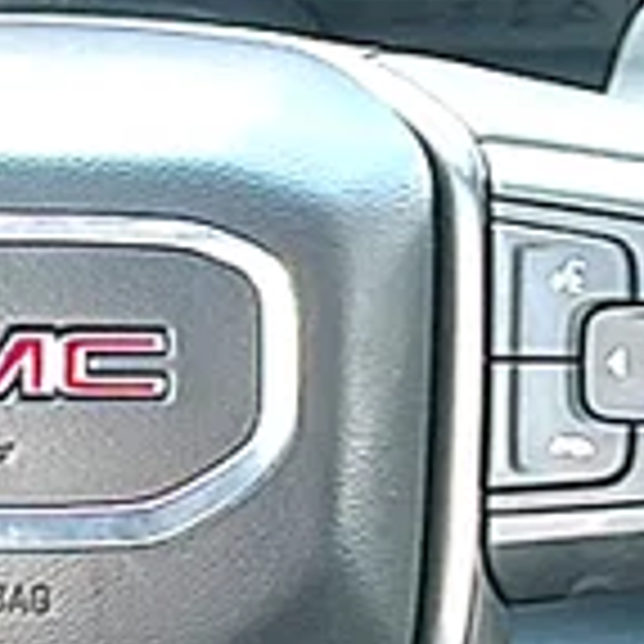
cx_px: -14
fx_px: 4104
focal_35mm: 195
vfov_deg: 9.0
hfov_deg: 8.9
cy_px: 299
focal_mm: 6.86
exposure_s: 1/50
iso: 64
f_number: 1.78
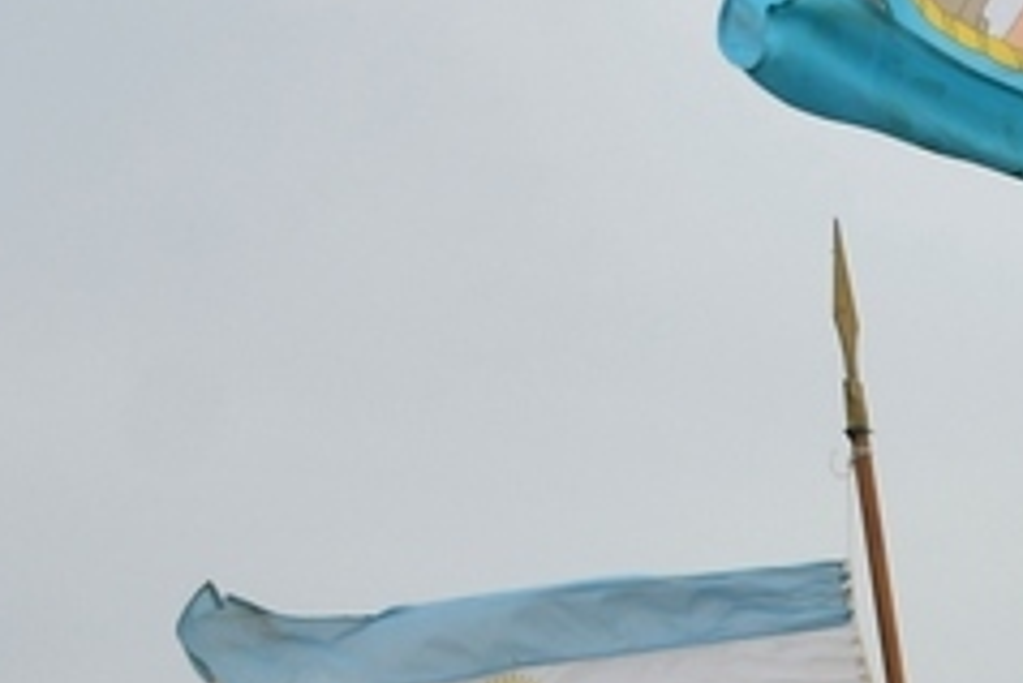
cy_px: 975
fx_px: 5516
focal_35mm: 194
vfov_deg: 7.0
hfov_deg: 9.7
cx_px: 2188
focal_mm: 30
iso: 100
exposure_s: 1/500
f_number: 5
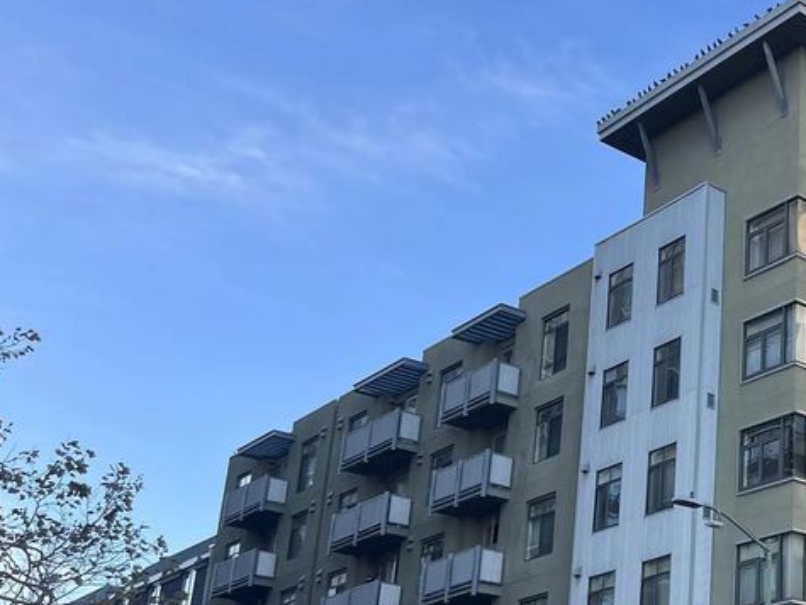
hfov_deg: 31.1
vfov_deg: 25.9
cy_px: 437
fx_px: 1305
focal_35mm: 56
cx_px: 852
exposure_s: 1/1135
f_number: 1.5
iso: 50
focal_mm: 5.7
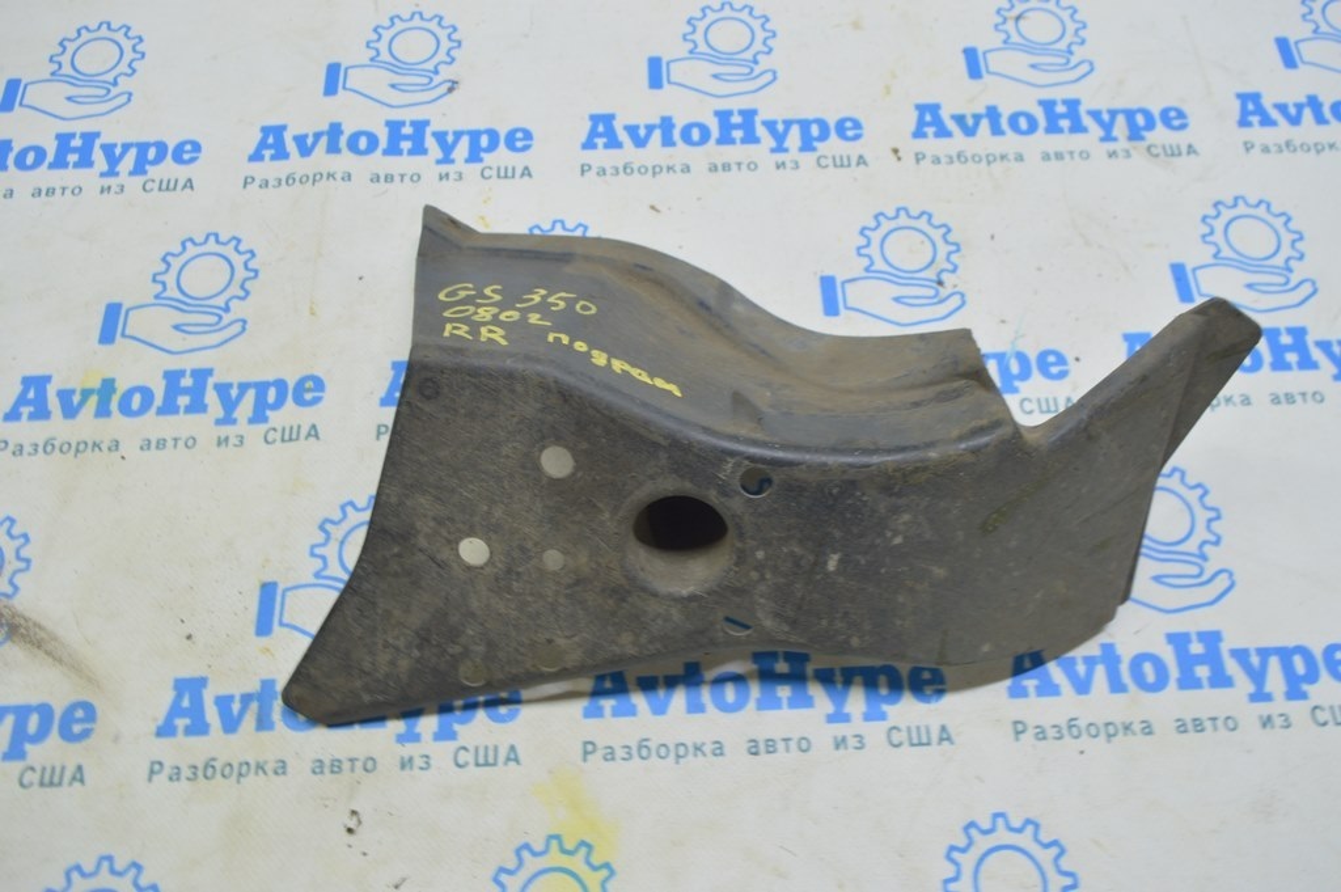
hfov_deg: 67.4
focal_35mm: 27
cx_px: 670
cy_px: 446
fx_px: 1005
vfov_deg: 47.9
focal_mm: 18
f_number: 5.6
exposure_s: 1/20
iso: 400
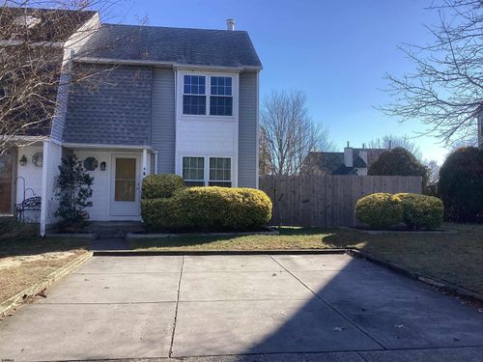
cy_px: 181
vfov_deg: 45.4
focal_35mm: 31
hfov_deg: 58.4
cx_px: 242
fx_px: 433
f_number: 2.4
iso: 25
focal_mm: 3.3
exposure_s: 1/1148
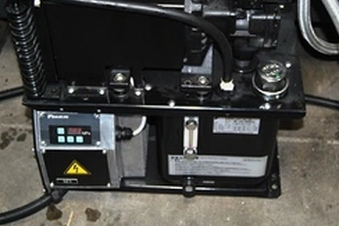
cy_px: 64
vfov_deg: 21.1
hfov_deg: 31.4
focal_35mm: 64
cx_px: 172
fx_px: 603
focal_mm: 26
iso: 200
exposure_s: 1/60
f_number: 4
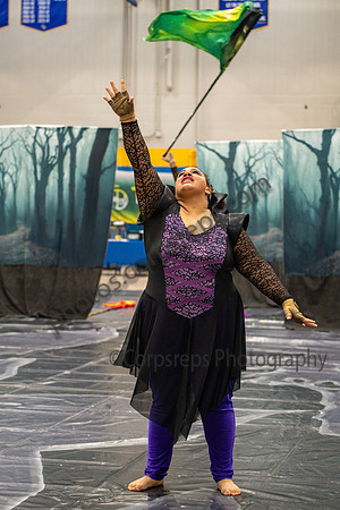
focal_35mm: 86
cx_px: 170
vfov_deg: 23.6
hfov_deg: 15.9
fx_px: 1218
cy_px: 255
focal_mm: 86
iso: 5600
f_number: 4
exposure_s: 1/500
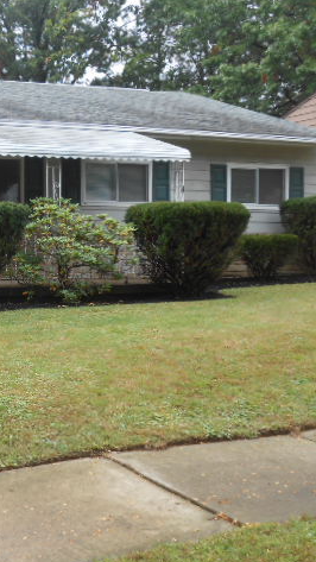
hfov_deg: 20.7
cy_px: 283
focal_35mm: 56
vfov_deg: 37.2
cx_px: -6
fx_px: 834
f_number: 4.2
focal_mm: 6.8
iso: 80
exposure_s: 1/100
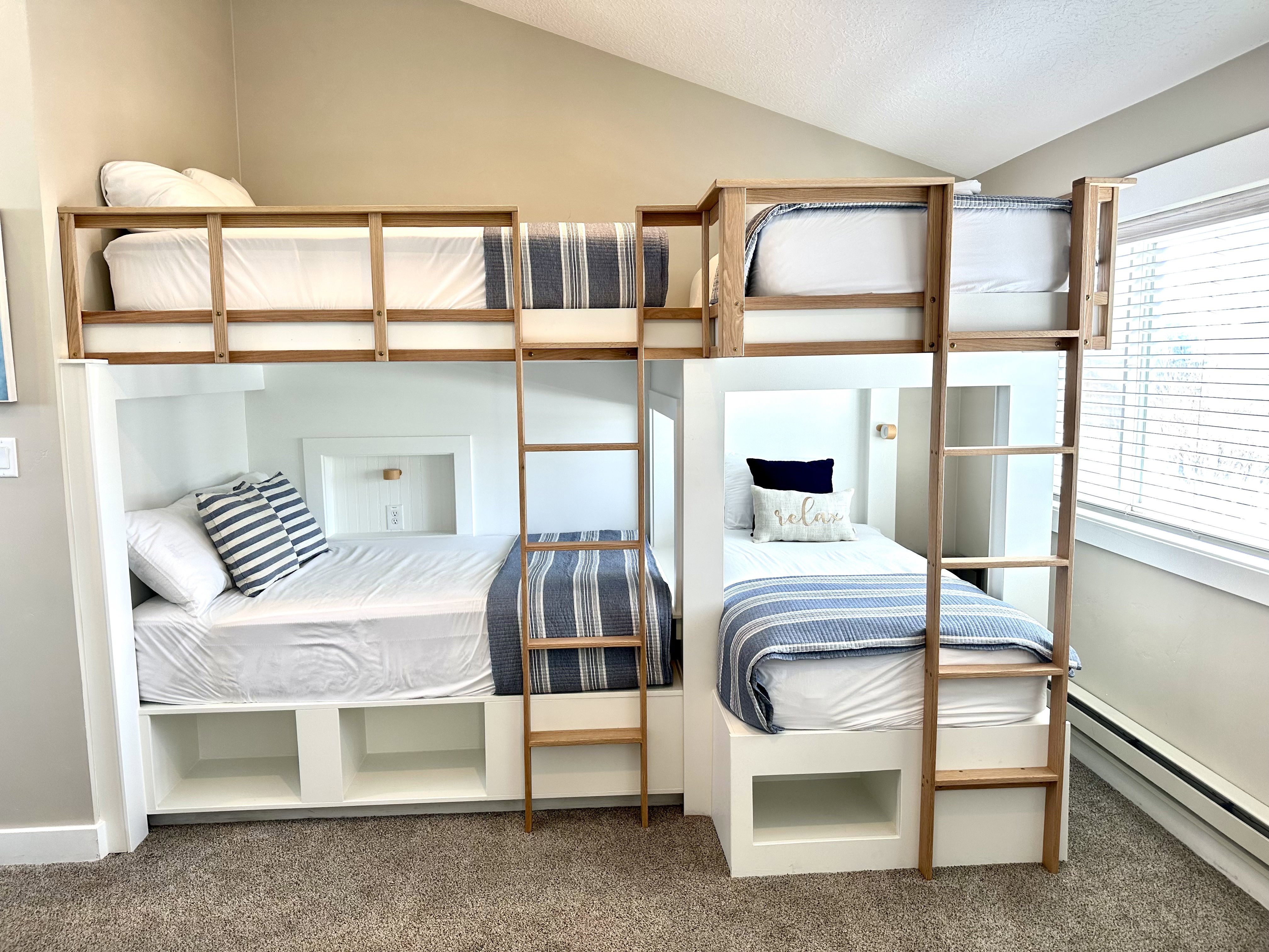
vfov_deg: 56.8
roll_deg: +0.1
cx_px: 634
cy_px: 476
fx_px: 880
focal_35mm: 24
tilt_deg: -7.6
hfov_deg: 71.6
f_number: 1.78
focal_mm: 6.86
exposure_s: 1/120
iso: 80
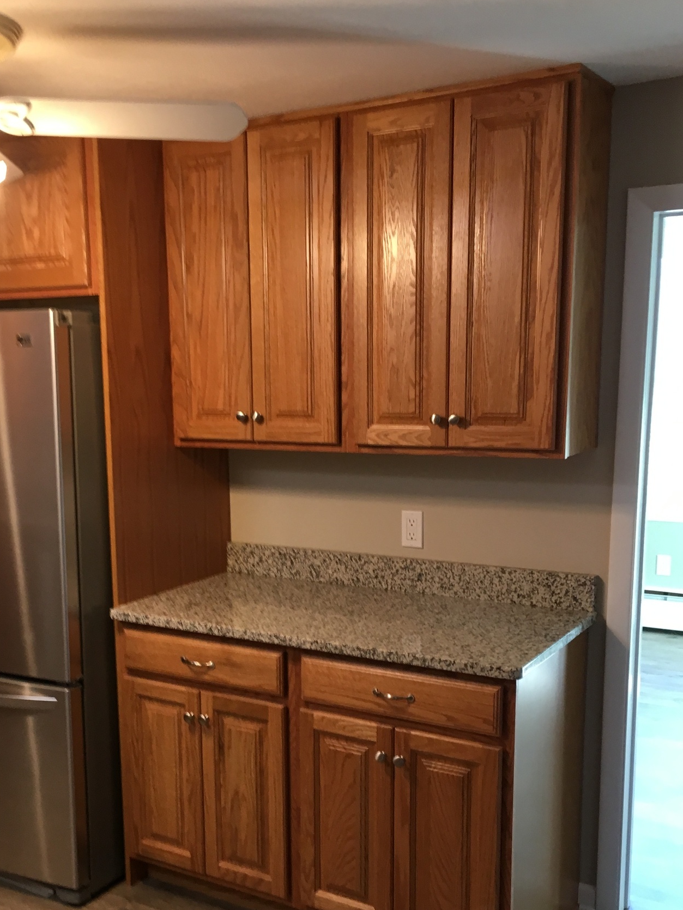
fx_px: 1052
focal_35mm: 40
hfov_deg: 35.7
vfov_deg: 46.4
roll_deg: +3.1
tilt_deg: -7.0
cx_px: 237
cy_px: 561
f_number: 2.2
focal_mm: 4.15
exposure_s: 1/30
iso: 80
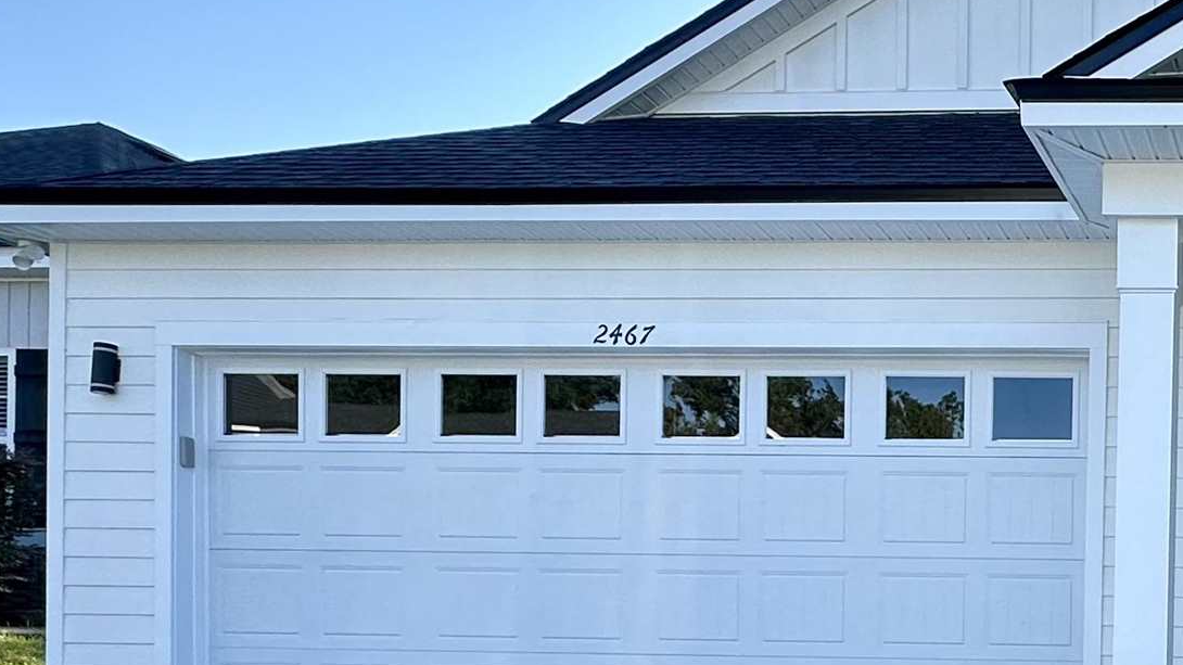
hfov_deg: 39.5
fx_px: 1349
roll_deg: -1.0
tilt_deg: -0.3
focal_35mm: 43
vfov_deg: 26.1
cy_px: 680
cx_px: 1274
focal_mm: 2.22
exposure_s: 1/447
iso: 40
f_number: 2.2
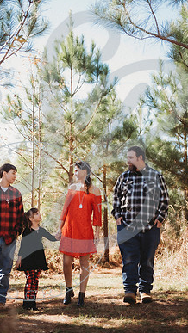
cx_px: 69
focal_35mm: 67
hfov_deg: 18.0
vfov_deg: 31.4
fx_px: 593
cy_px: 156
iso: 100
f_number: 2.8
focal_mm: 55
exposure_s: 1/250
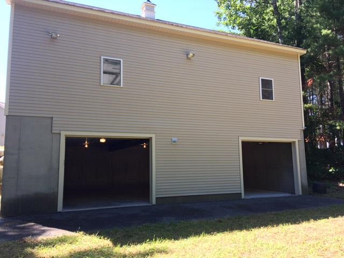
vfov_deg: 48.2
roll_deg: +0.3
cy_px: 129
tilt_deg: +6.3
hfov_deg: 61.7
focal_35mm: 29
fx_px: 288
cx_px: 172
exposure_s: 1/130
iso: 25
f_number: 2.2
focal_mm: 4.15
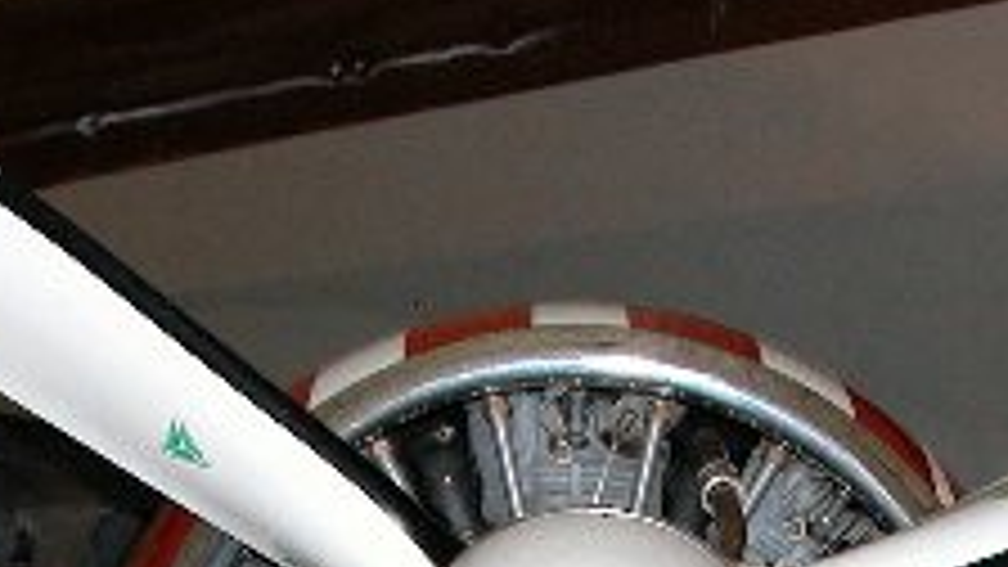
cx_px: 580
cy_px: 886
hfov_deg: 15.8
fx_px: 3635
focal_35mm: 136
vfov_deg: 8.7
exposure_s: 1/60
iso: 200
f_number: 2.8
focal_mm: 8.9
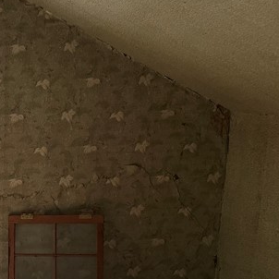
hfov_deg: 22.0
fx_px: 657
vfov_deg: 23.3
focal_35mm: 72
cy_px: 256
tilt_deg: -11.6
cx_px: -67
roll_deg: +0.9
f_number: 1.78
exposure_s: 1/60
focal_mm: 6.76
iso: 320
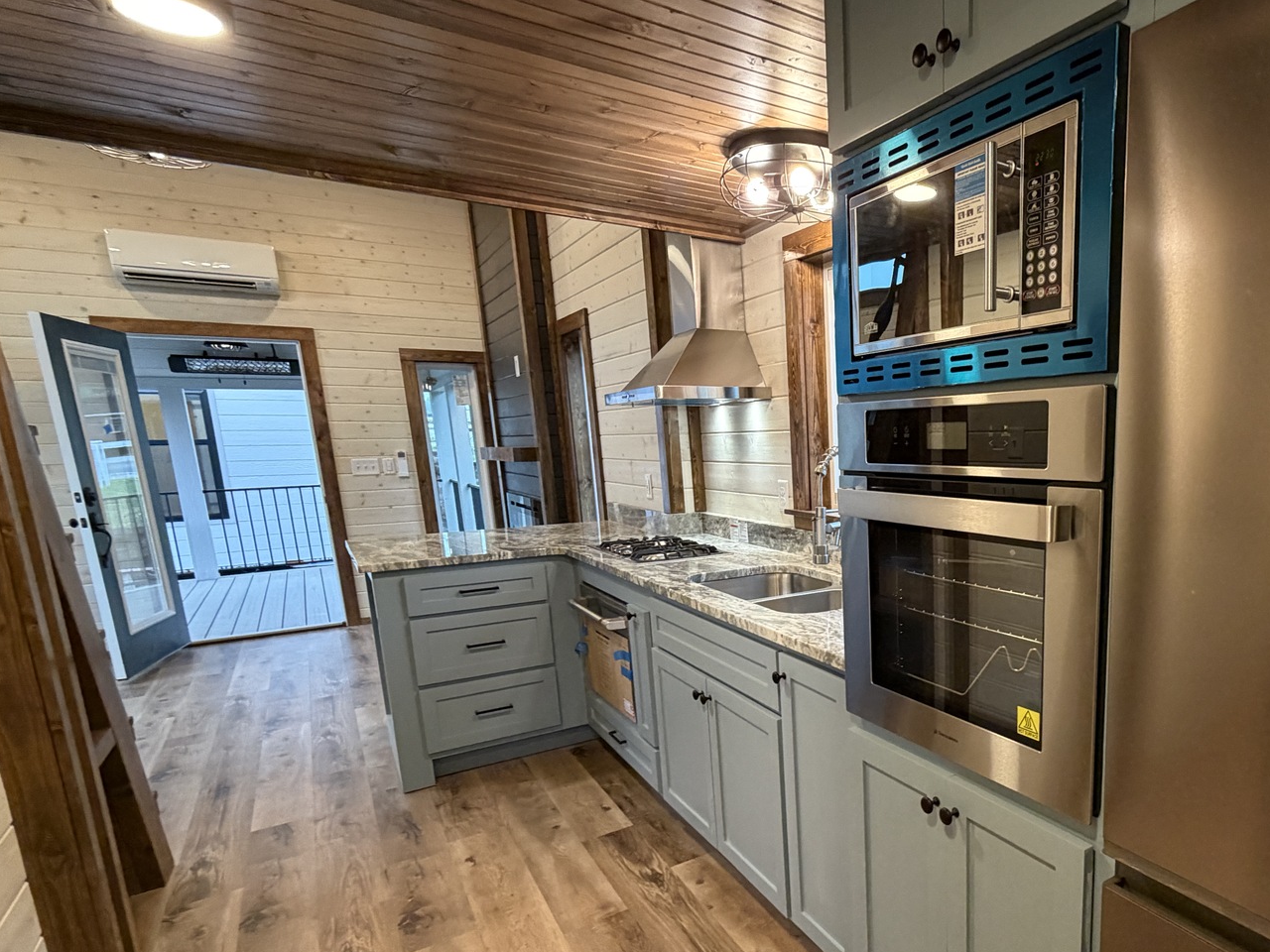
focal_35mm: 21
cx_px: 902
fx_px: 770
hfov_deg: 75.0
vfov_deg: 62.7
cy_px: 586
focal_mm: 2.22
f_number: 2.2
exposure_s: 1/60
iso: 320
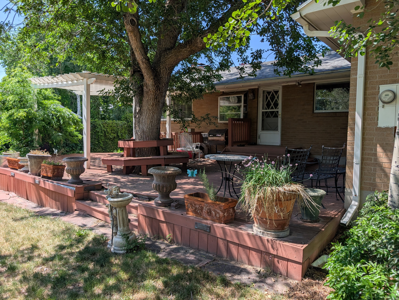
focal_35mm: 24
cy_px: 150
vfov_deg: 56.9
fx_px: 277
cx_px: 200
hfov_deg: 71.5
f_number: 1.68
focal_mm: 6.9
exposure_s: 1/3774
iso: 20
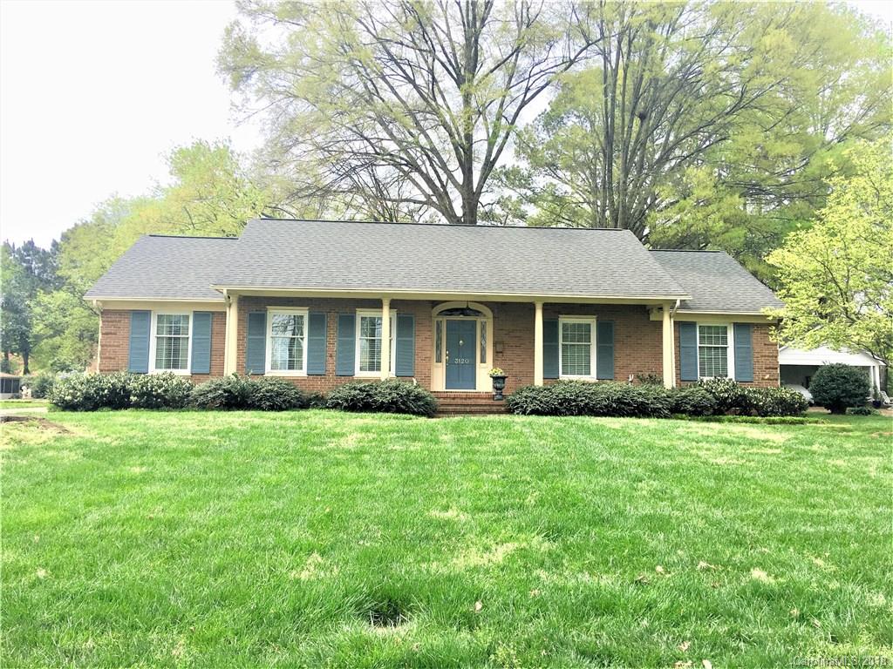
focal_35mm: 29
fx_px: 748
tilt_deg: +5.2
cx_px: 446
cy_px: 334
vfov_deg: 48.2
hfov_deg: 61.7
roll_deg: -1.0
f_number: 2.2
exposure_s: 1/582
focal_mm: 4.15
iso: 25
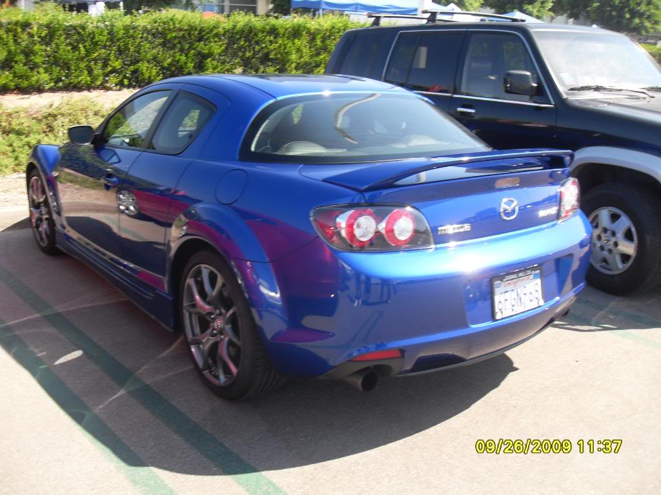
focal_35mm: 34
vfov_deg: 41.8
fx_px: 649
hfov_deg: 54.0
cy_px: 248
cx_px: 330
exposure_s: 1/60
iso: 80
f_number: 7
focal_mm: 6.3
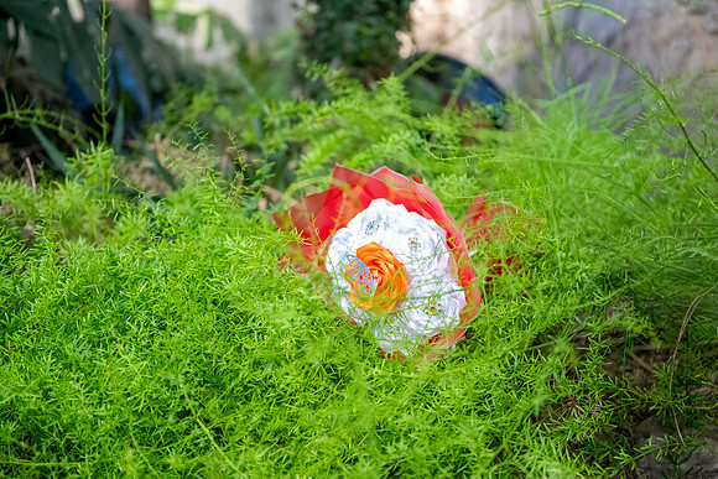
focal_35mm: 70
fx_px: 1396
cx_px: 359
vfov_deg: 19.5
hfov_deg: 28.8
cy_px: 240
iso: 3200
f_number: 2.8
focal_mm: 70
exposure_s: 1/800
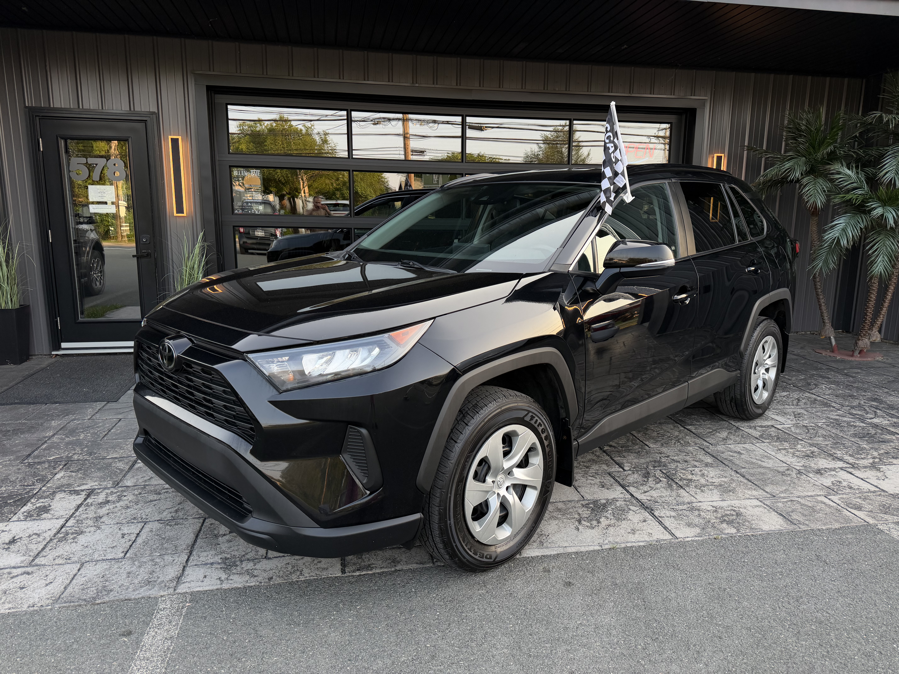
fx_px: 623
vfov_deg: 56.8
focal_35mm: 24
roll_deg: -0.6
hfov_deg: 71.6
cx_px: 450
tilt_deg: -10.1
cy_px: 337
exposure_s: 1/321
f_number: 1.78
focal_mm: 6.76
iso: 100
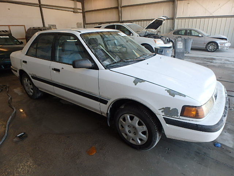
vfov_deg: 63.4
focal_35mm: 21
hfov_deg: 79.0
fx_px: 142
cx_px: 117
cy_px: 88
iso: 125
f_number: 3.5
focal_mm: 3.7
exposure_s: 1/80
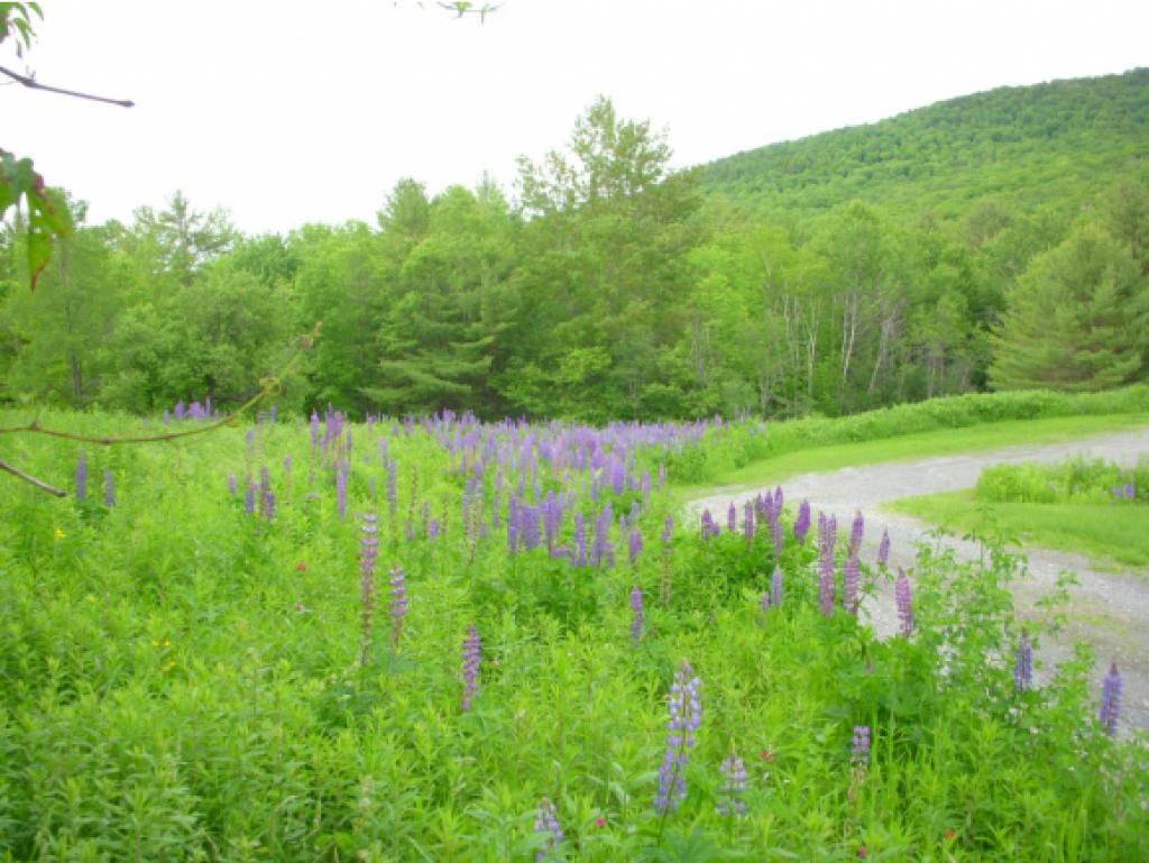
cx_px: 574
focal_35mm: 38
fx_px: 1262
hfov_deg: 49.0
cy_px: 432
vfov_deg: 37.8
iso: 160
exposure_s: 1/125
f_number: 3.3
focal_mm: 6.3
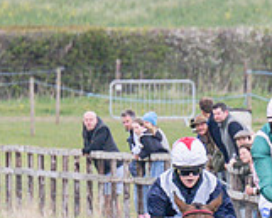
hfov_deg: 0.9
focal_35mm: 2040
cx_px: 401
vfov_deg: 0.8
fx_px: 16432
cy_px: 366
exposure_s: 1/1600
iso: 400
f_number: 4
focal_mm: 170
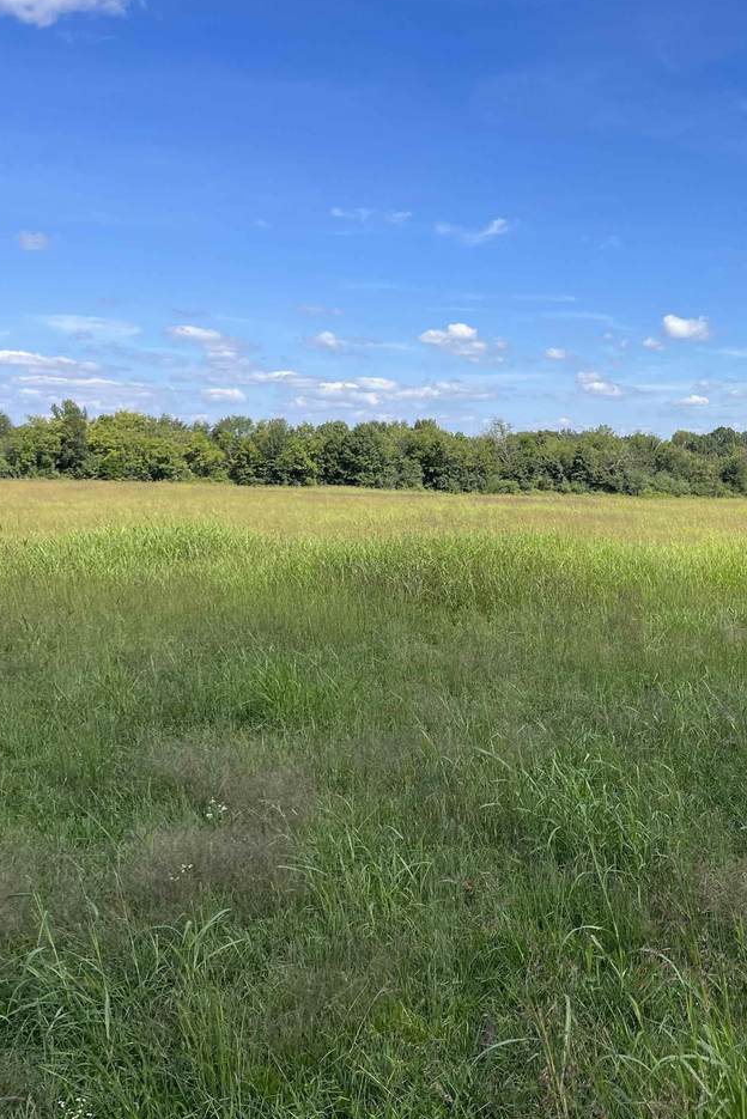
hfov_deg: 33.5
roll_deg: -0.9
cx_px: 709
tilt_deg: -4.5
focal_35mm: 37
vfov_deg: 51.9
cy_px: 547
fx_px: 1151
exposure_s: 1/2755
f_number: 1.6
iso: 50
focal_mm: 5.1
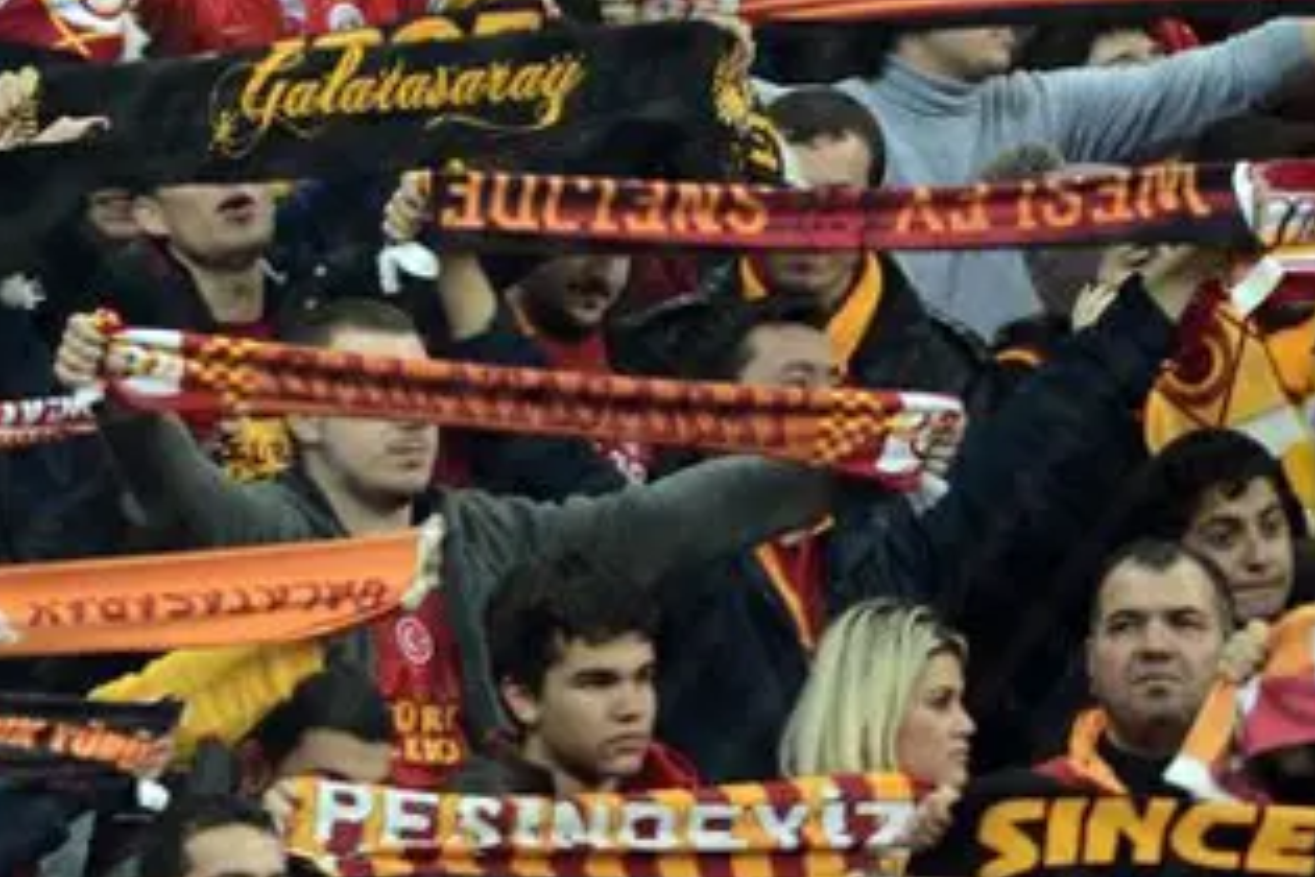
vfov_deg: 1.2
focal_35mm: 1116
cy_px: -223
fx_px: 40762
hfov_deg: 1.8
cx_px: -104
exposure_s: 1/320
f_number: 2.8
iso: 2000
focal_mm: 400
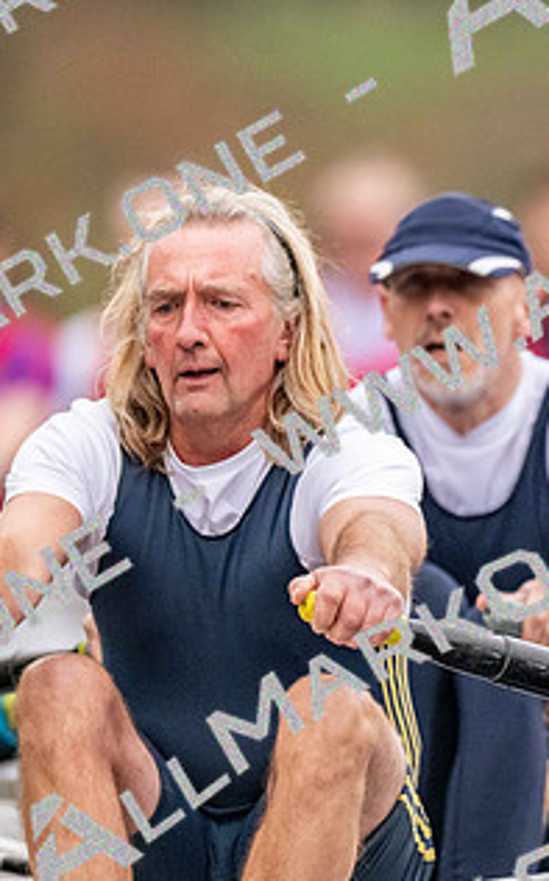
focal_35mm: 1123
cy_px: 484
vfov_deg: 1.9
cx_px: 596
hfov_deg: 1.2
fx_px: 26933
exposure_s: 1/2500
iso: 4500
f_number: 4
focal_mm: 600
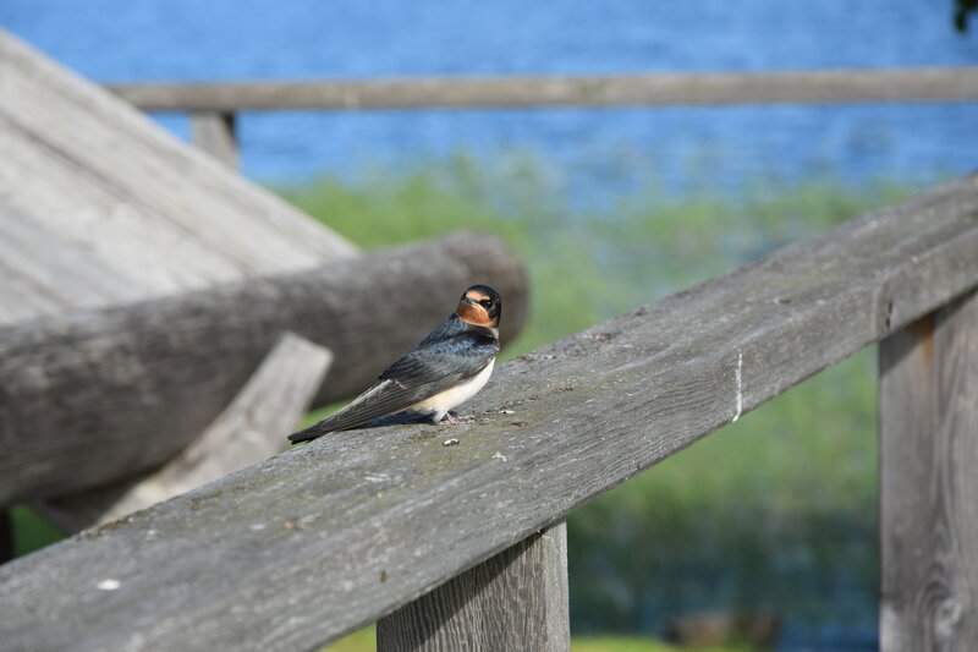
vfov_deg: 8.7
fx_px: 4278
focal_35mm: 158
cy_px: 326
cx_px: 489
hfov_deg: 13.0
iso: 200
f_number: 9
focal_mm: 105
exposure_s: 1/320
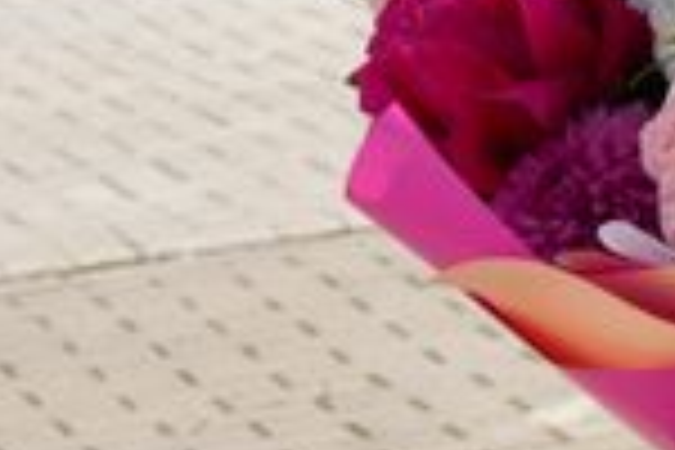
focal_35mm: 243
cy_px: -526
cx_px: 1060
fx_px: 4556
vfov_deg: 5.5
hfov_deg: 8.3
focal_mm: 52
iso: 160
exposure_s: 1/125
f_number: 11
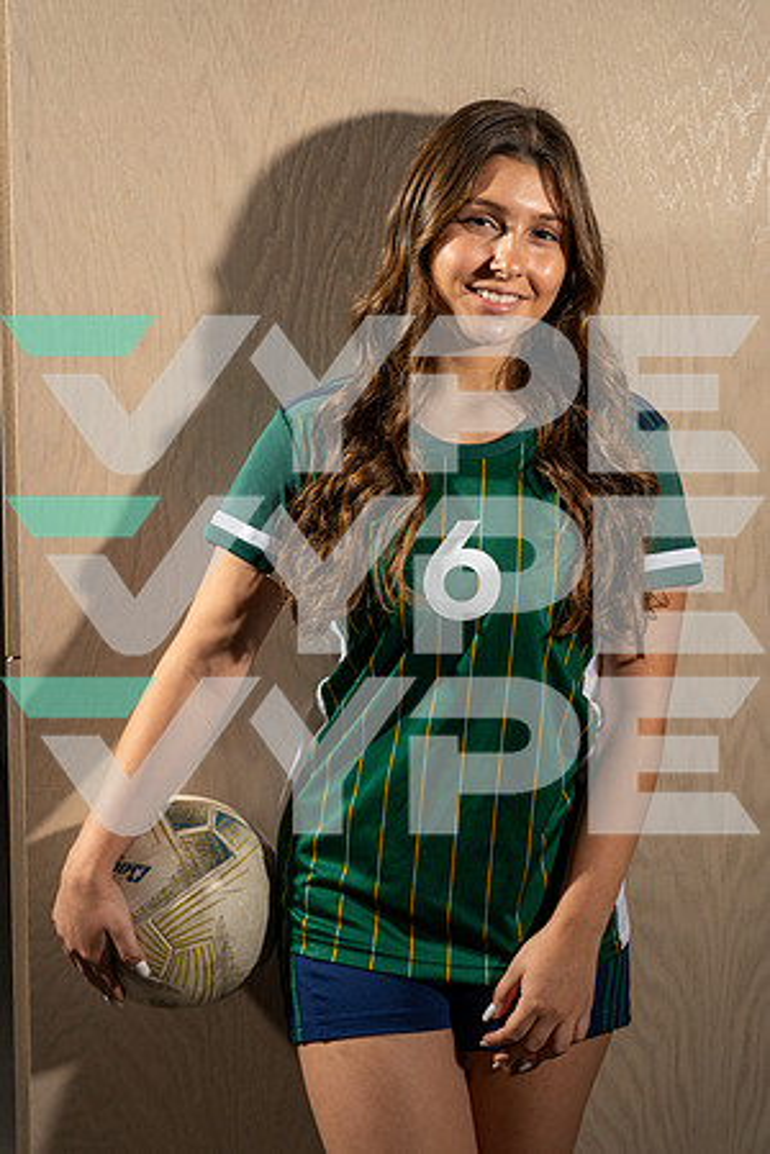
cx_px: 385
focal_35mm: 62
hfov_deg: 21.9
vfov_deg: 32.4
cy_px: 577
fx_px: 1989
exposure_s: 1/250
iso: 1000
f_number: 7.1
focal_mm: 62
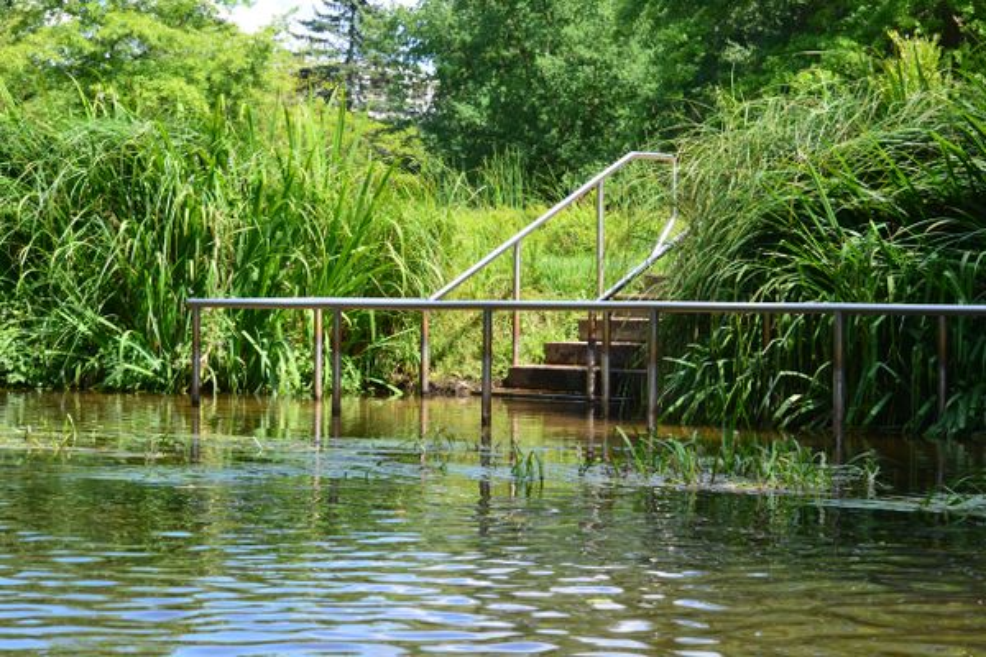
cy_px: 328
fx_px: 2259
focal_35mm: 82
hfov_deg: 24.6
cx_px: 493
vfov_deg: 16.6
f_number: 11
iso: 200
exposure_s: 1/100
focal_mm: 55
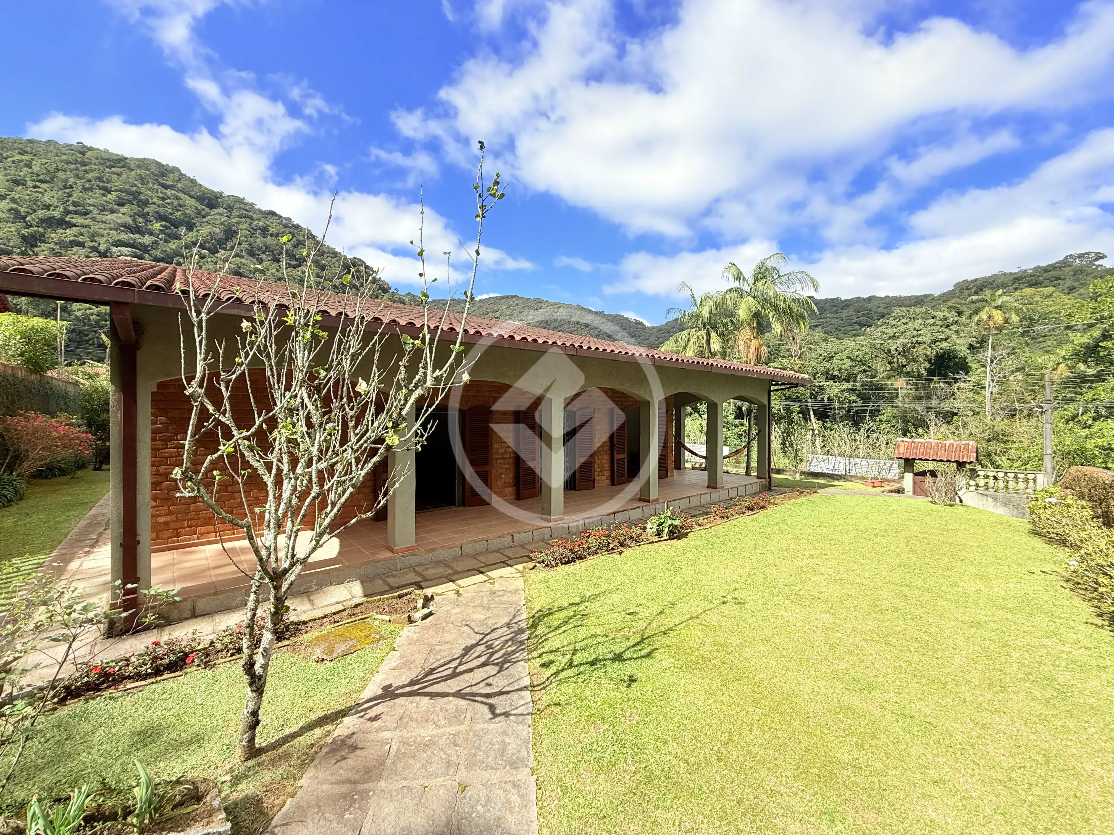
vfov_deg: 85.7
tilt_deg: -0.1
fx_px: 451
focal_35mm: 14
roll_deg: +0.1
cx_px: 557
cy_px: 418
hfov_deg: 102.1
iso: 50
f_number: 2.2
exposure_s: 1/770
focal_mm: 2.22
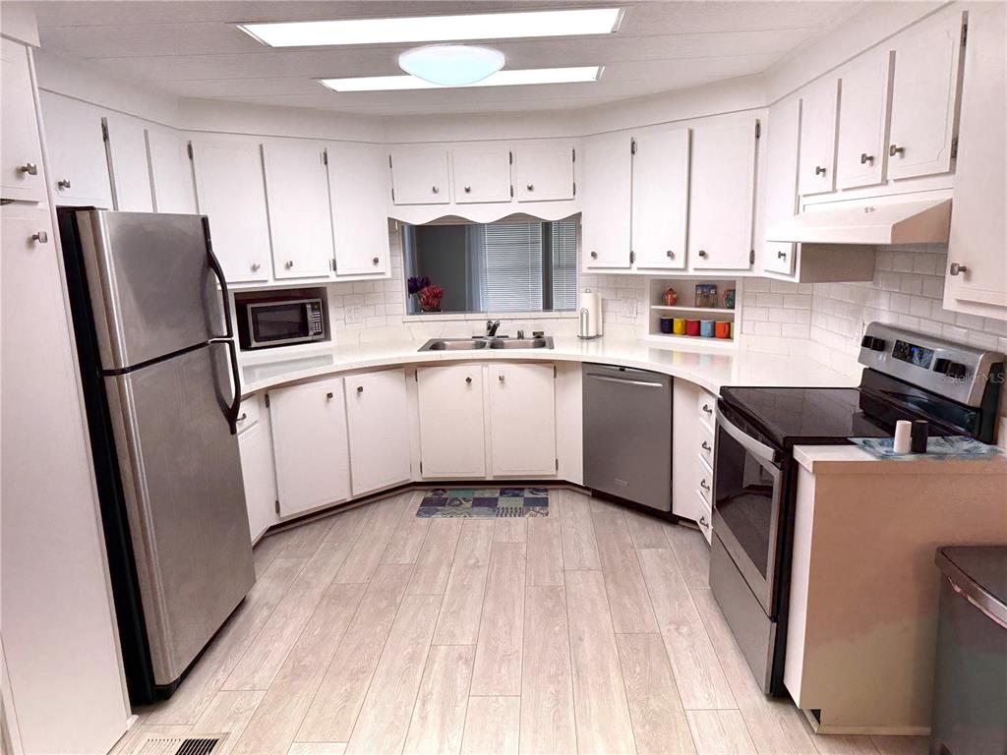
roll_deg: +1.4
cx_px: 504
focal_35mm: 24
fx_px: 698
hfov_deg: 71.6
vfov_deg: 56.8
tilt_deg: -13.2
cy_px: 378
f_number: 1.78
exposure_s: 1/120
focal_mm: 6.76
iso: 125
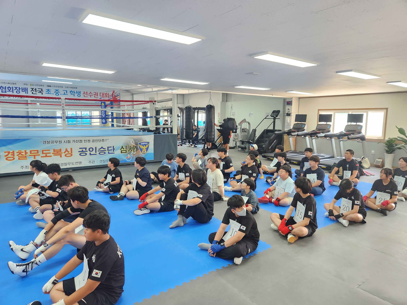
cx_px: 204
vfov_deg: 58.9
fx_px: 270
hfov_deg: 73.9
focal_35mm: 23
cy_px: 152
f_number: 1.8
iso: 250
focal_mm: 5.4
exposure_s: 1/120
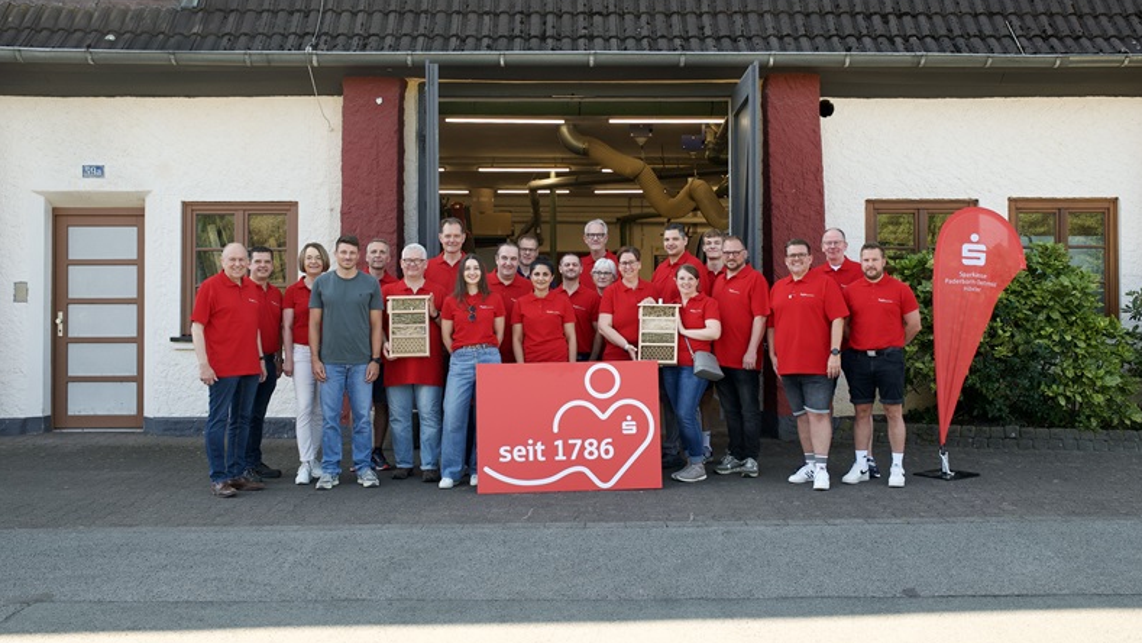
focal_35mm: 34
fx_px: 1030
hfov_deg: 58.0
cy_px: 298
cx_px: 578
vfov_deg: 34.6
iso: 640
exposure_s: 1/160
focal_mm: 32
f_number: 5.6
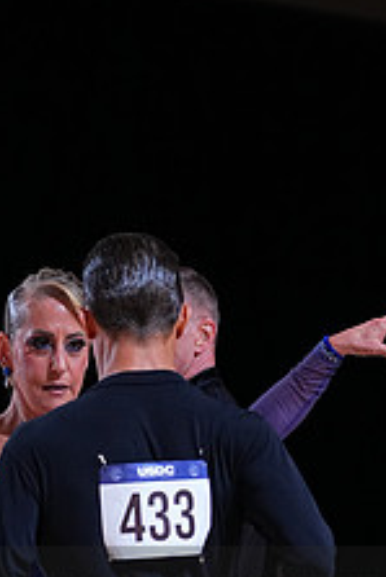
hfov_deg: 4.8
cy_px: 634
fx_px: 4641
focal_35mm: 289
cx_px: 95
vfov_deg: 7.1
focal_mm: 111
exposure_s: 1/500
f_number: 4
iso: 1250
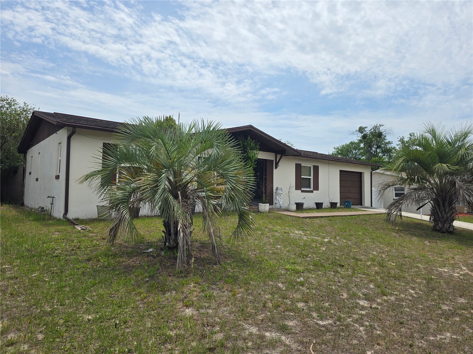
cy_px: 177
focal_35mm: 23
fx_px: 314
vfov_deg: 58.9
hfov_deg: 73.9
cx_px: 236
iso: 12
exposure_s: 1/1102
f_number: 1.7
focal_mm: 6.3
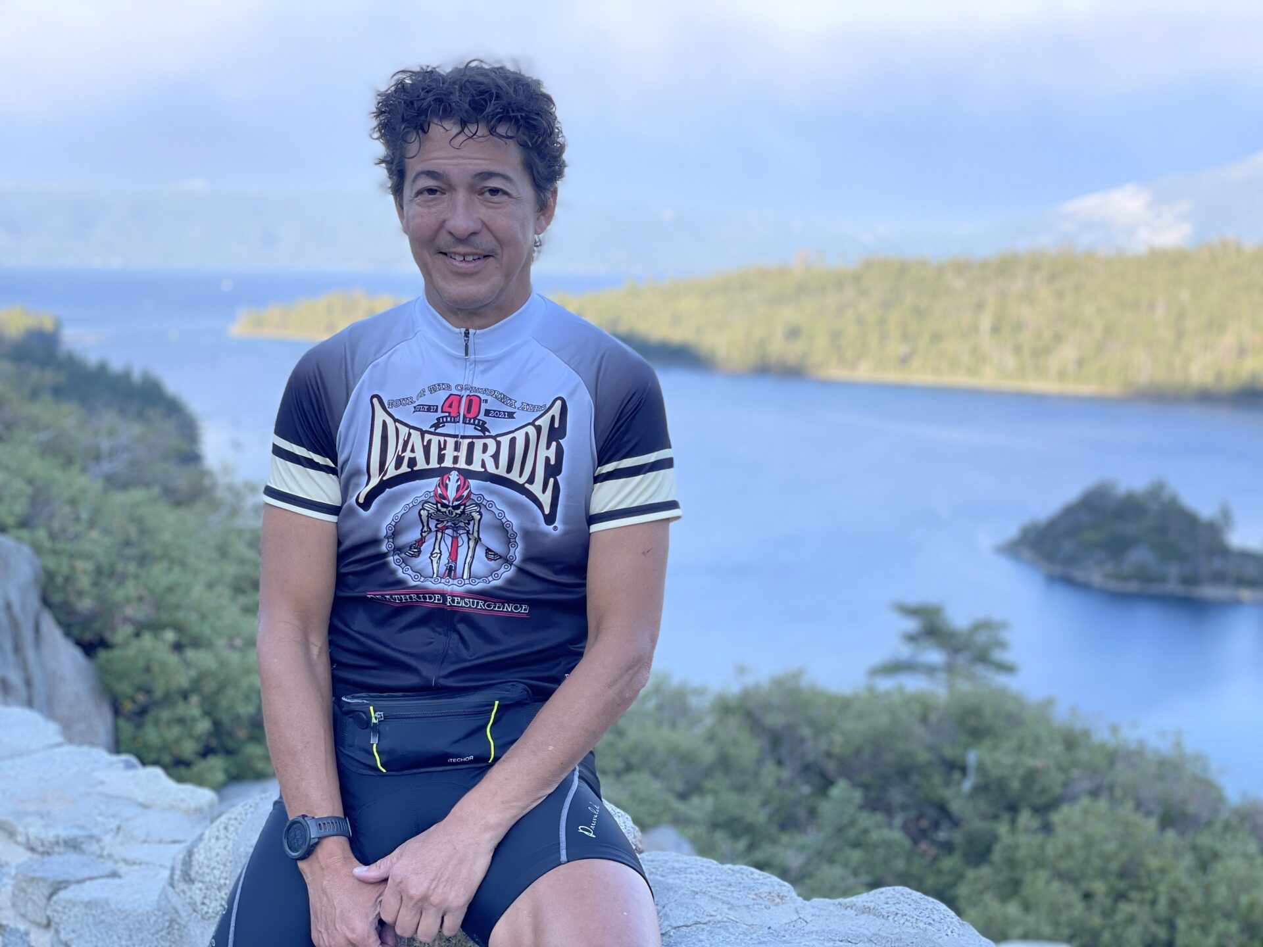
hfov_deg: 36.8
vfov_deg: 28.0
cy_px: 474
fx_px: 1897
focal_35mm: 52
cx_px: 632
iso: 25
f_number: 2
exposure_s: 1/221
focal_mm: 6
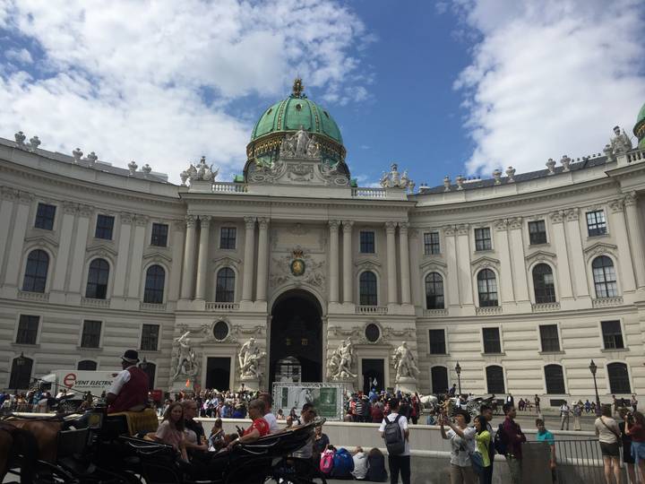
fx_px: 540
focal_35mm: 29
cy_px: 242
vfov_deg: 48.2
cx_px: 322
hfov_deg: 61.7
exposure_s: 1/3597
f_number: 2.2
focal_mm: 4.15
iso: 32
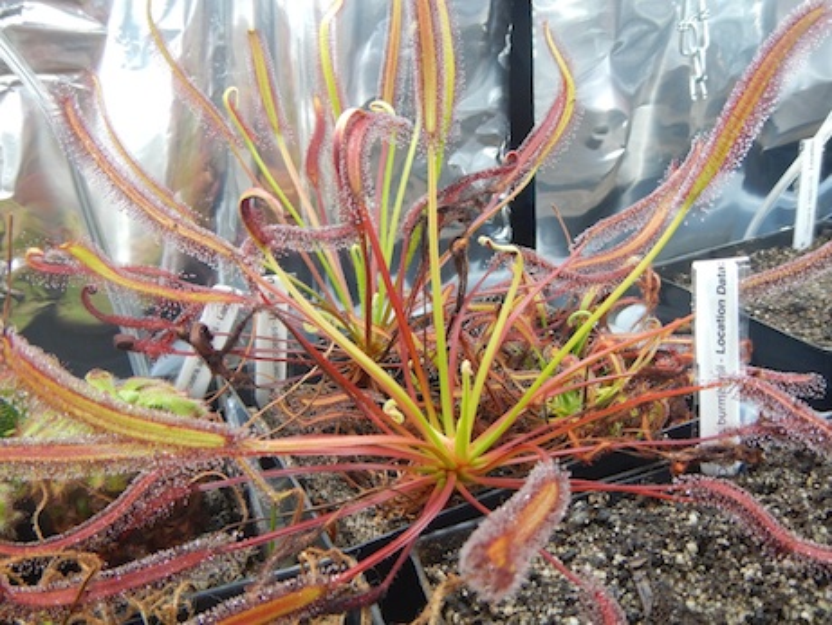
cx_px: 416
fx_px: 793
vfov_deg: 43.0
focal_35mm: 33
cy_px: 312
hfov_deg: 55.3
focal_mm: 5.9
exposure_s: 1/60
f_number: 3.9
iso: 125
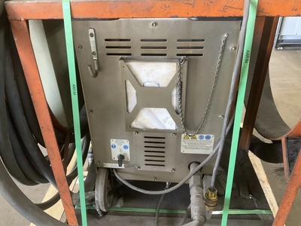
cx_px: 150
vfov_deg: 48.2
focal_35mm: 29
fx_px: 252
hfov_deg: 61.7
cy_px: 113
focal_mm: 3
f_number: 1.8
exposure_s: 1/40
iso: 250
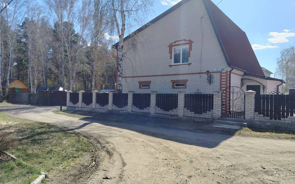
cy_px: 90
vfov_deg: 47.6
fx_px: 209
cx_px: 150
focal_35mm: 26
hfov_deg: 70.4
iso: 100
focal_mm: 5.25
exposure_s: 1/912
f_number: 1.75
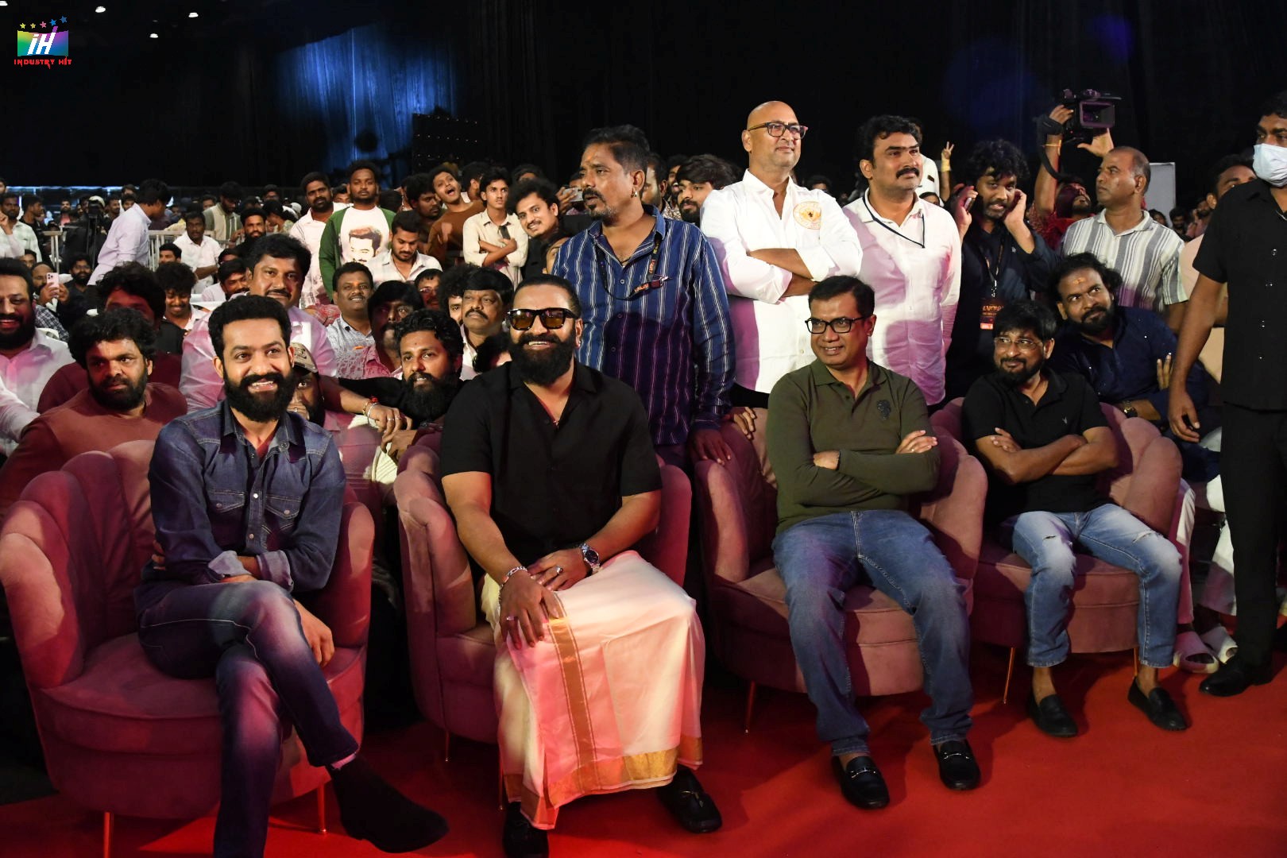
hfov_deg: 53.1
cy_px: 429
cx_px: 644
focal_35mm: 36
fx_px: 1287
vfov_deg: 36.9
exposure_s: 1/125
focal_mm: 24
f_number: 6.3
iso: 5000
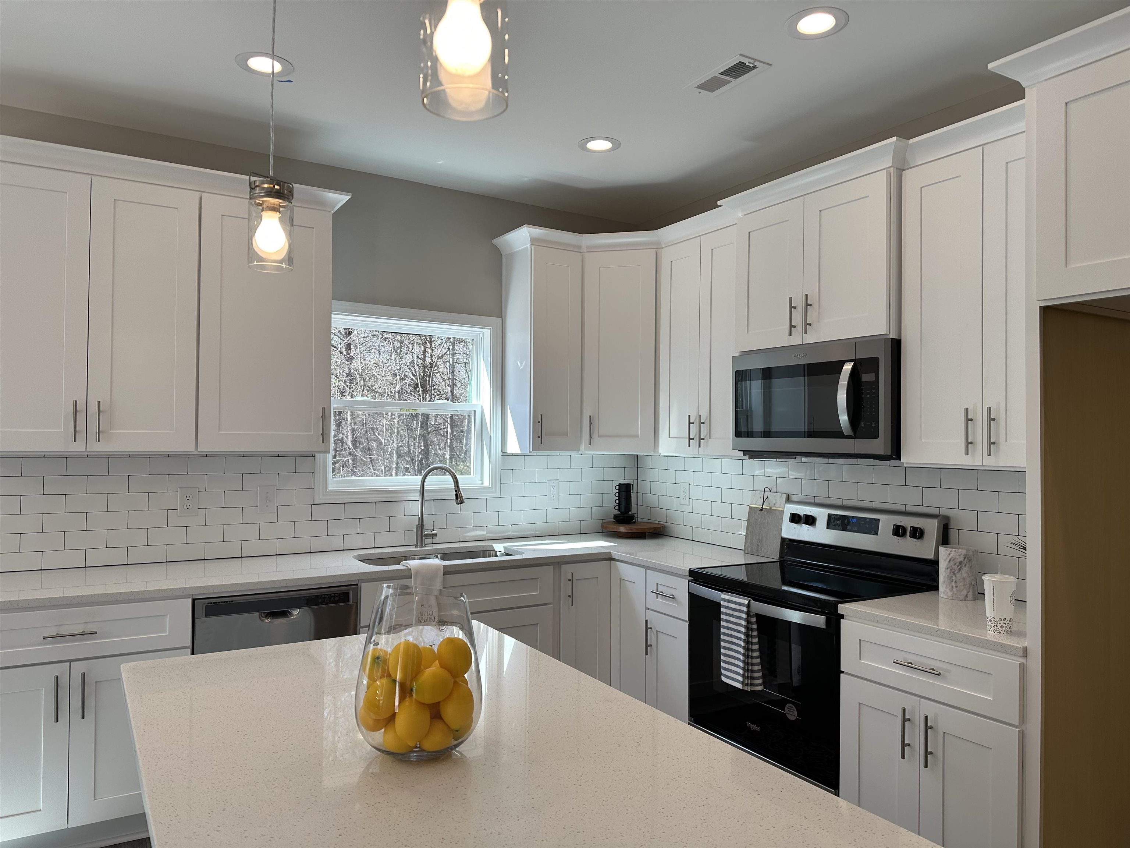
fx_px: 783
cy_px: 424
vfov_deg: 56.8
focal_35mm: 24
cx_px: 565
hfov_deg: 71.6
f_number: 1.78
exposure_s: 1/317
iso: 80
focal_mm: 6.86
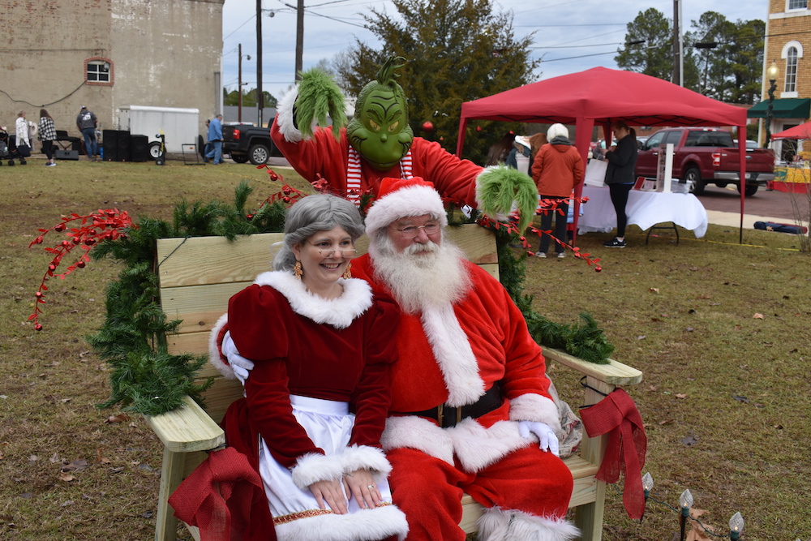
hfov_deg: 51.3
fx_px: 845
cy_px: 270
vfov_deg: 35.5
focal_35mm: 38
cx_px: 406
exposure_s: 1/250
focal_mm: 25
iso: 200
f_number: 7.1
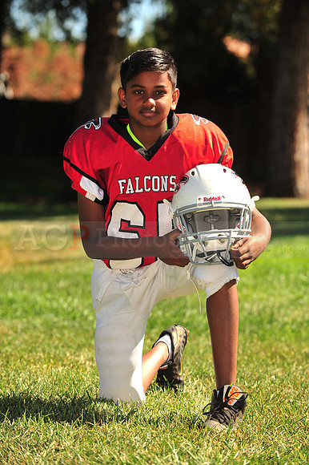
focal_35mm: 150
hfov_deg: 9.1
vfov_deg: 13.7
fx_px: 1933
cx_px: 154
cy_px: 232
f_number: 5
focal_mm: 150
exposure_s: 1/400
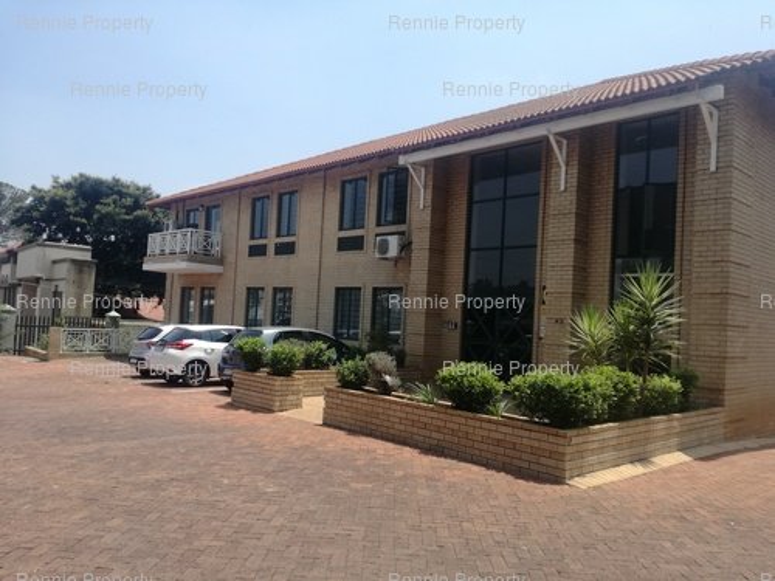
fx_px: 604
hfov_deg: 65.3
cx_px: 388
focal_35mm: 27
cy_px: 290
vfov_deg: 51.4
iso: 50
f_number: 2
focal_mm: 3.79
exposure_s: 1/1155
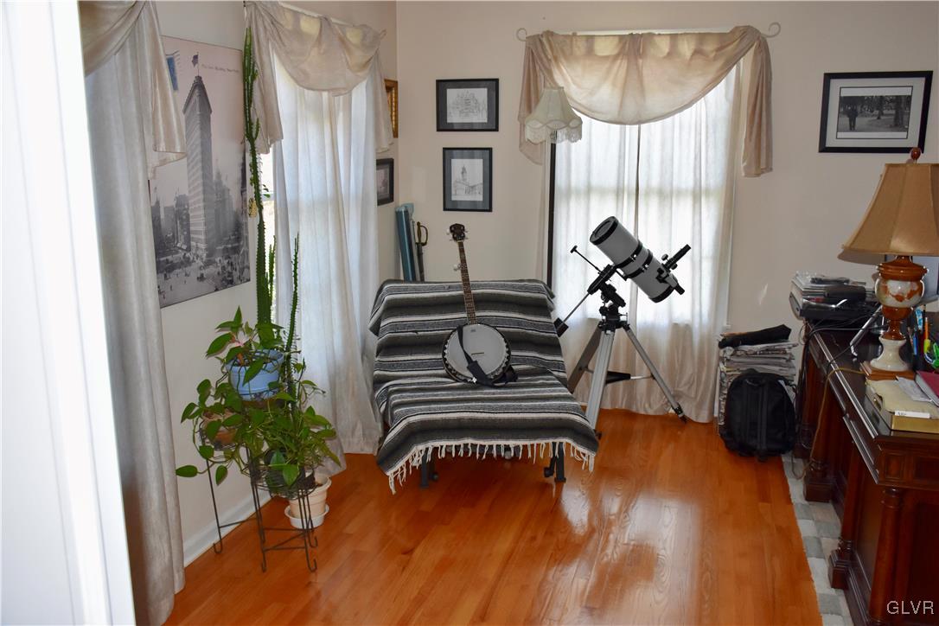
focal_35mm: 33
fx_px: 861
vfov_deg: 40.0
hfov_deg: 57.2
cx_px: 470
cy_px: 313
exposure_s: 1/100
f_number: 5
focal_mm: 22
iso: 800
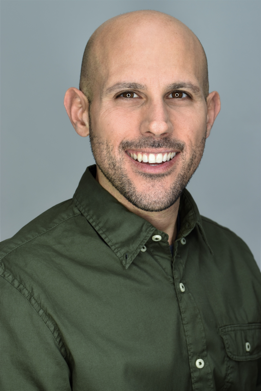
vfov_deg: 27.0
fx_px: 816
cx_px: 130
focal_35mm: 75
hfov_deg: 18.2
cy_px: 196
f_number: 5.6
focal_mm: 50
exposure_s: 1/125
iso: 250
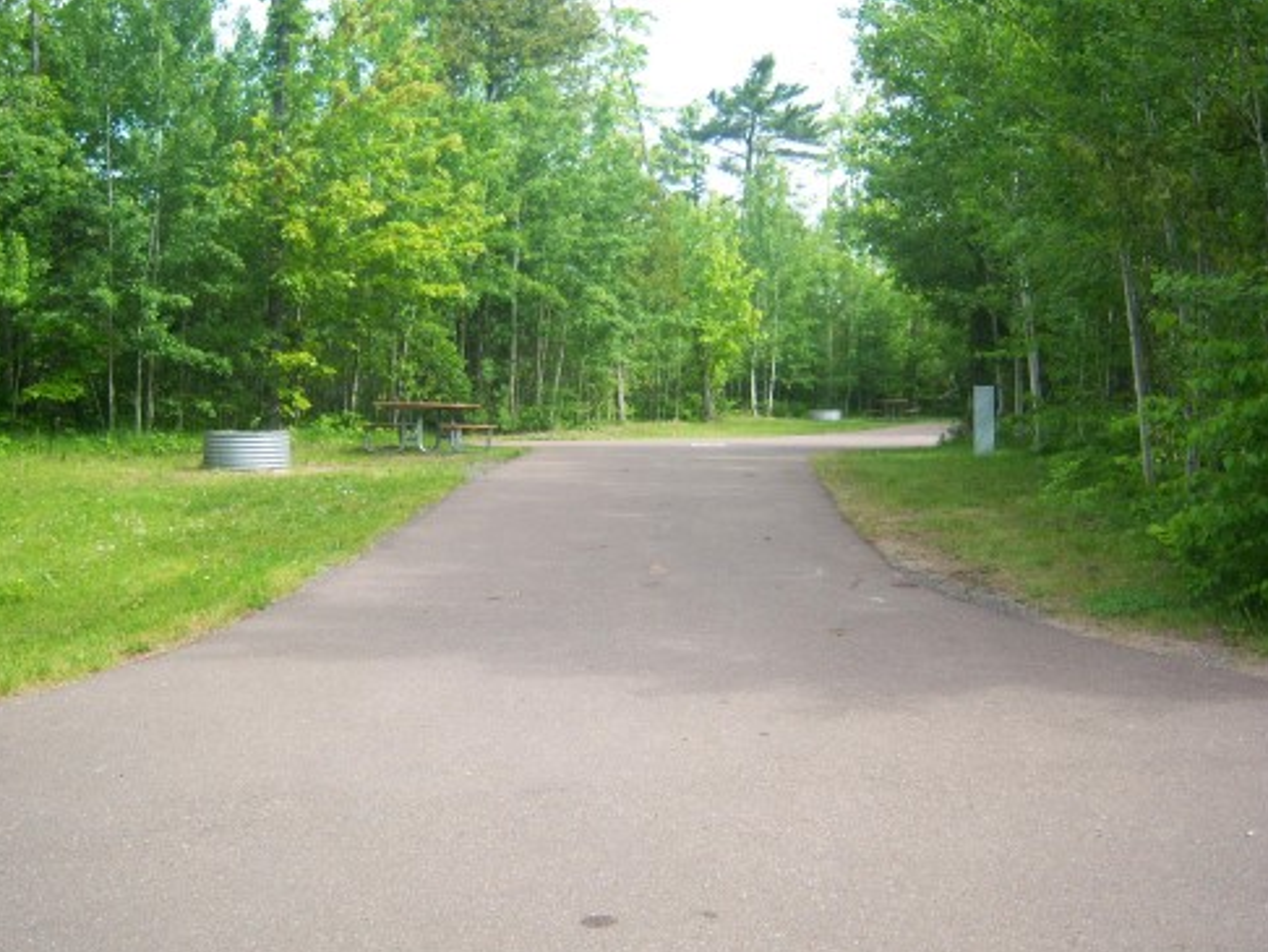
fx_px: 1393
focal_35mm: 38
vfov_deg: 37.7
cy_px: 463
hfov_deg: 48.9
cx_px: 609
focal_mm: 7.5
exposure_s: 1/320
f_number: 2.8
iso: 80
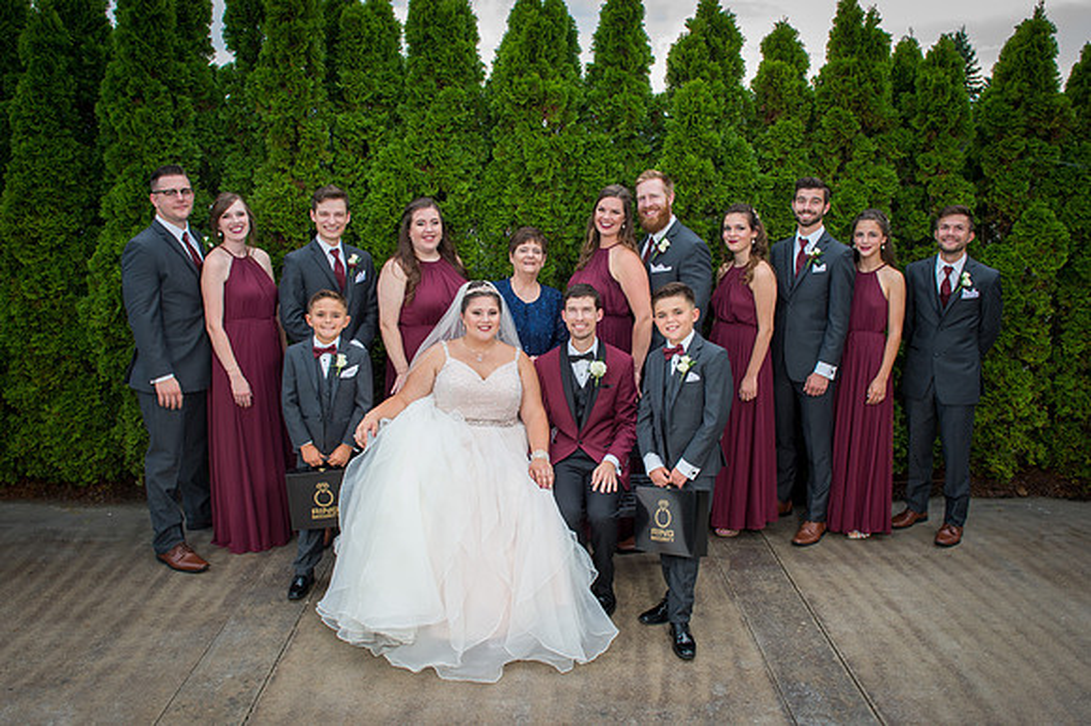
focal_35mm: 28
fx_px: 857
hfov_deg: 64.9
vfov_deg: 45.9
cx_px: 561
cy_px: 369
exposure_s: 1/90
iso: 200
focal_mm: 24
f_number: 4.8
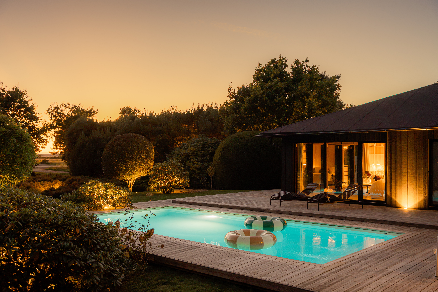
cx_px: 219
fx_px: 431
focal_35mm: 35
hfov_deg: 53.9
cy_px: 146
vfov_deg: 37.5
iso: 320
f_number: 4
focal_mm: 35.4
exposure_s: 1/13
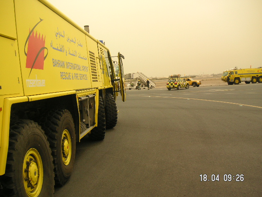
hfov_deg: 50.1
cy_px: 98
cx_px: 131
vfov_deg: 38.7
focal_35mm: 37
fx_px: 280
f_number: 2.8
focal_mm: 6.1
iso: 50
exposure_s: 1/750
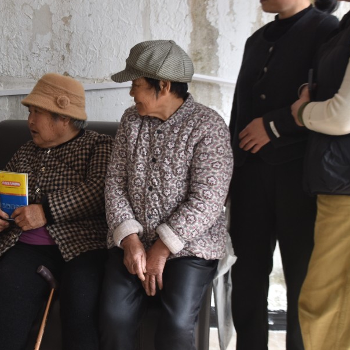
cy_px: 183
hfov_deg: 21.2
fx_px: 927
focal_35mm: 81
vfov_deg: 21.4
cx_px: 89
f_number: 4
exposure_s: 1/60
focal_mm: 24
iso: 125
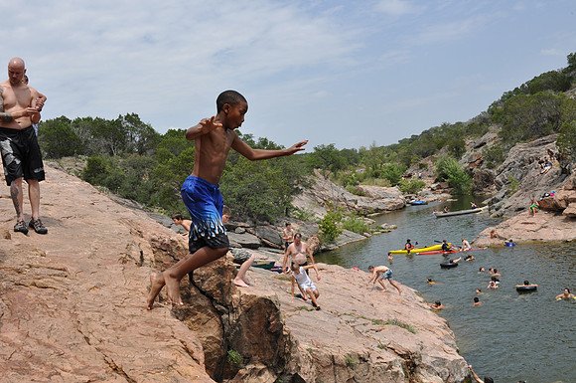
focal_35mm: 36
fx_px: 575
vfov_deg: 36.8
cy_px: 192
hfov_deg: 53.2
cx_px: 288
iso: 200
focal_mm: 24
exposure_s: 1/640
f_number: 8
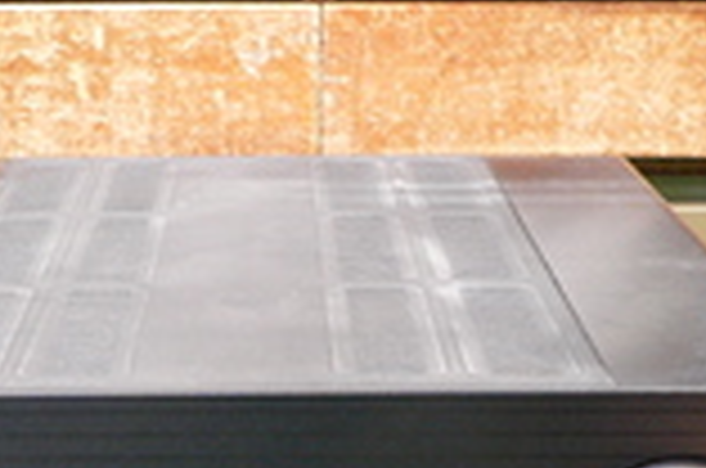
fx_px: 2172
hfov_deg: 18.4
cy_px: 601
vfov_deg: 12.0
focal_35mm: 111
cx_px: 247
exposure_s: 1/4
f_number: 2.8
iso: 200
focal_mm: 7.3
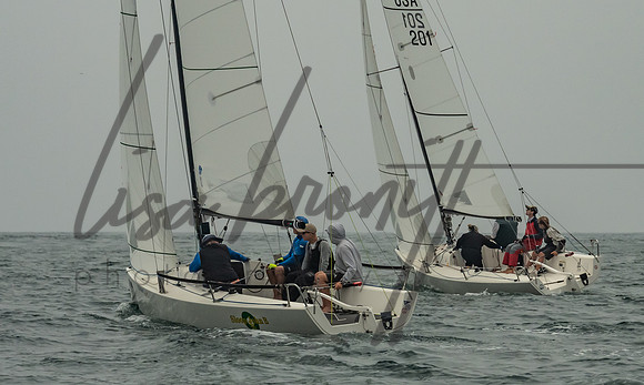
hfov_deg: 8.9
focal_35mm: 240
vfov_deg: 5.3
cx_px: 345
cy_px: 123
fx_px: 4160
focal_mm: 130
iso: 800
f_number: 9
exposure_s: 1/3200
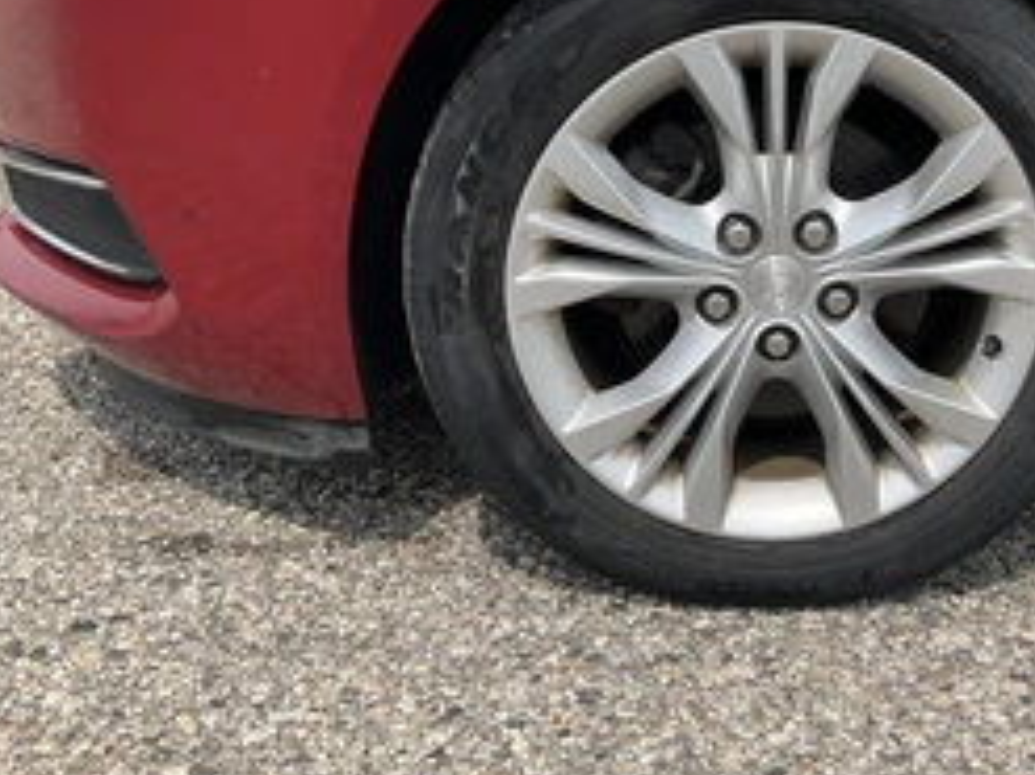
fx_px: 1405
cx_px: 784
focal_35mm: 47
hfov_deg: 39.3
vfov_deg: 30.5
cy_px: 226
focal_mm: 3
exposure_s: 1/1250
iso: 25
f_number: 1.8
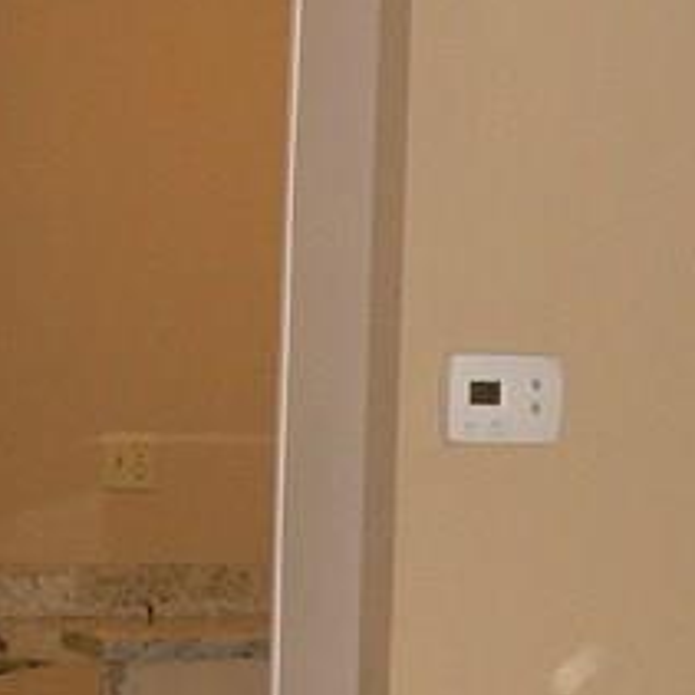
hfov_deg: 10.5
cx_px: 939
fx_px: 3703
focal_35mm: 163
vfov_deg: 10.7
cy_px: 563
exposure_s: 1/60
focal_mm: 6.3
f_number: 2.8
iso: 168
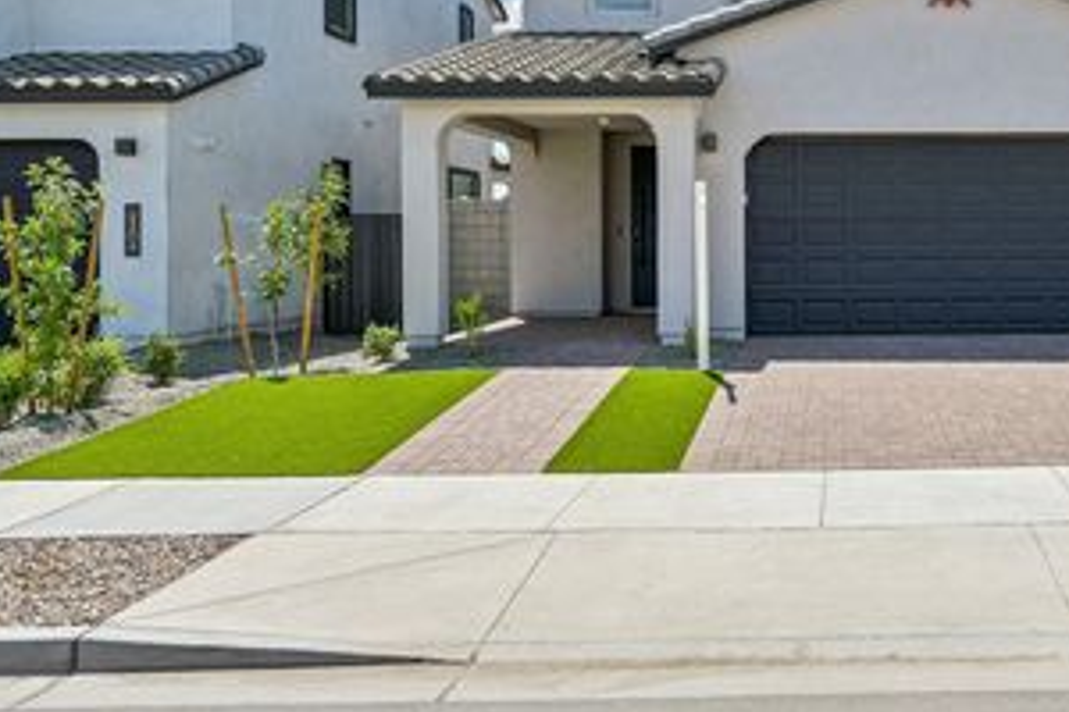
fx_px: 1188
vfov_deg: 33.1
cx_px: 873
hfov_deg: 45.7
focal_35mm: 40
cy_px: 237
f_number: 8
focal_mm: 24
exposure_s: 1/640
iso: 100
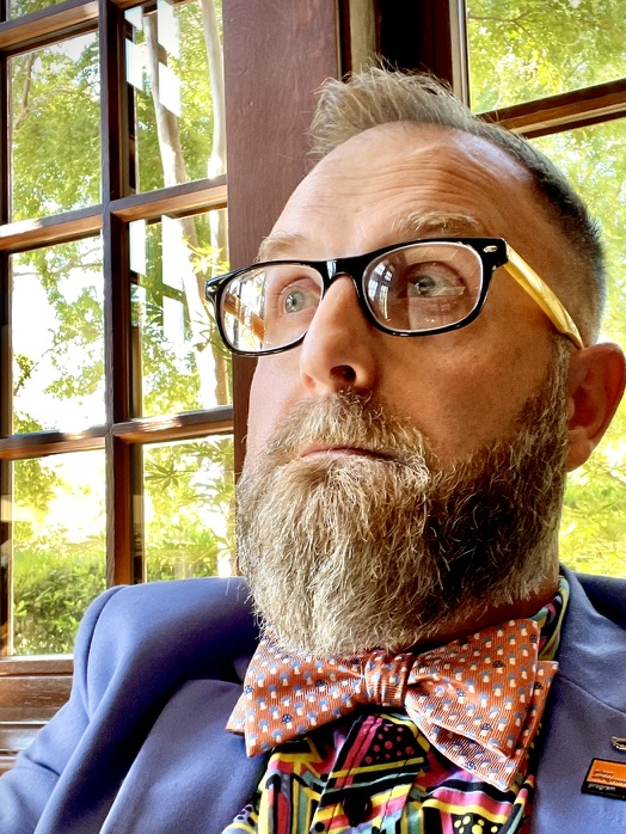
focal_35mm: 44
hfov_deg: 32.8
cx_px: 360
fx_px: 1060
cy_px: 470
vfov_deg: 42.8
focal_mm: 2.71
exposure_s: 1/40
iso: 160
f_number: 2.2
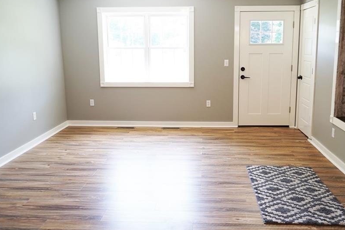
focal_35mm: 31
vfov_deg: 42.2
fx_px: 297
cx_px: 190
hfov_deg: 60.1
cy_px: 95
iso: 640
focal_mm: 24
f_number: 5.6
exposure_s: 1/60
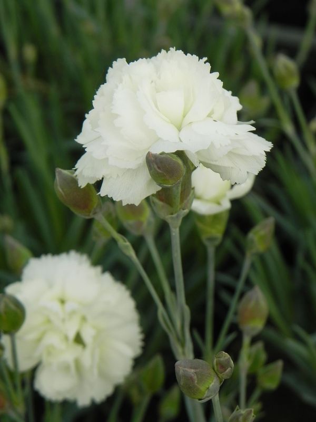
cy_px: 211
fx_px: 1278
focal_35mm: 105
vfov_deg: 18.7
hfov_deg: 14.1
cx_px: 158
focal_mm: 18.8
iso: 160
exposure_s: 1/800
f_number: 4.5
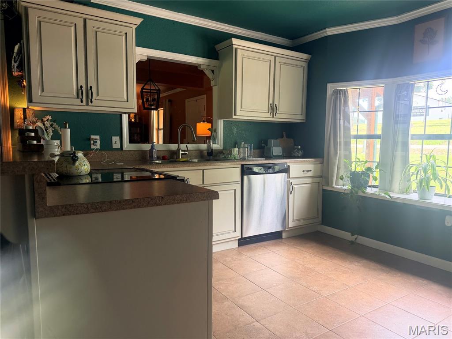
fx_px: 313
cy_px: 170
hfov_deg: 71.6
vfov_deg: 56.8
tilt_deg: -4.8
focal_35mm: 24
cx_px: 226
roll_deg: +0.7
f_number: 1.78
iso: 200
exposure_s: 1/130
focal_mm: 6.76
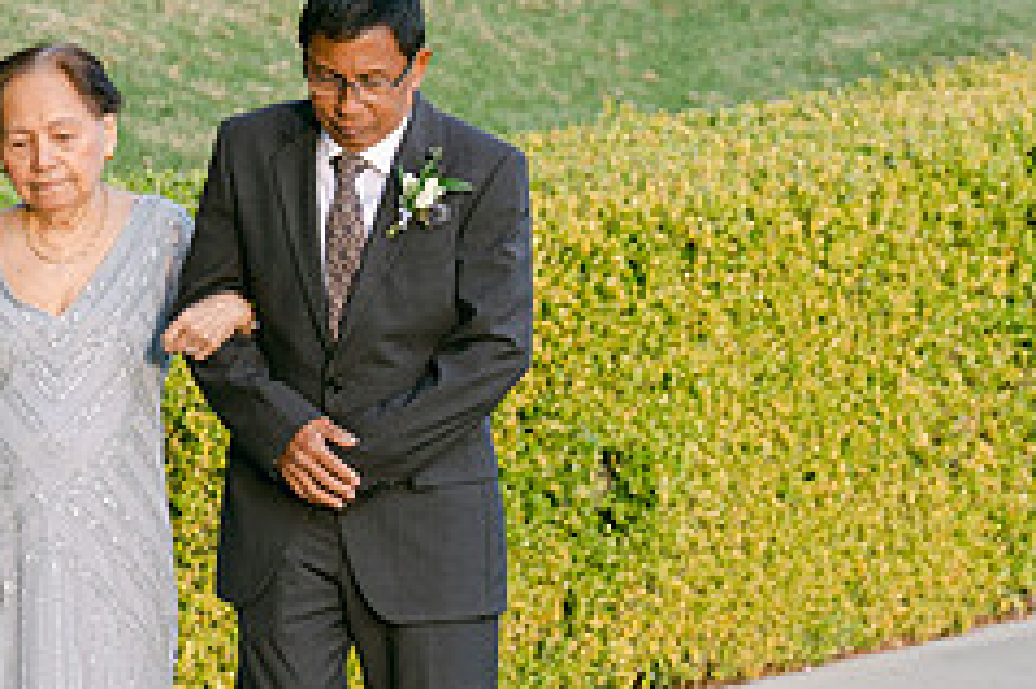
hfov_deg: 4.6
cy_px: 444
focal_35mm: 452
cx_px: 416
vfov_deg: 3.0
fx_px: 12998
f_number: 2.8
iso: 160
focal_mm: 124.3
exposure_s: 1/160
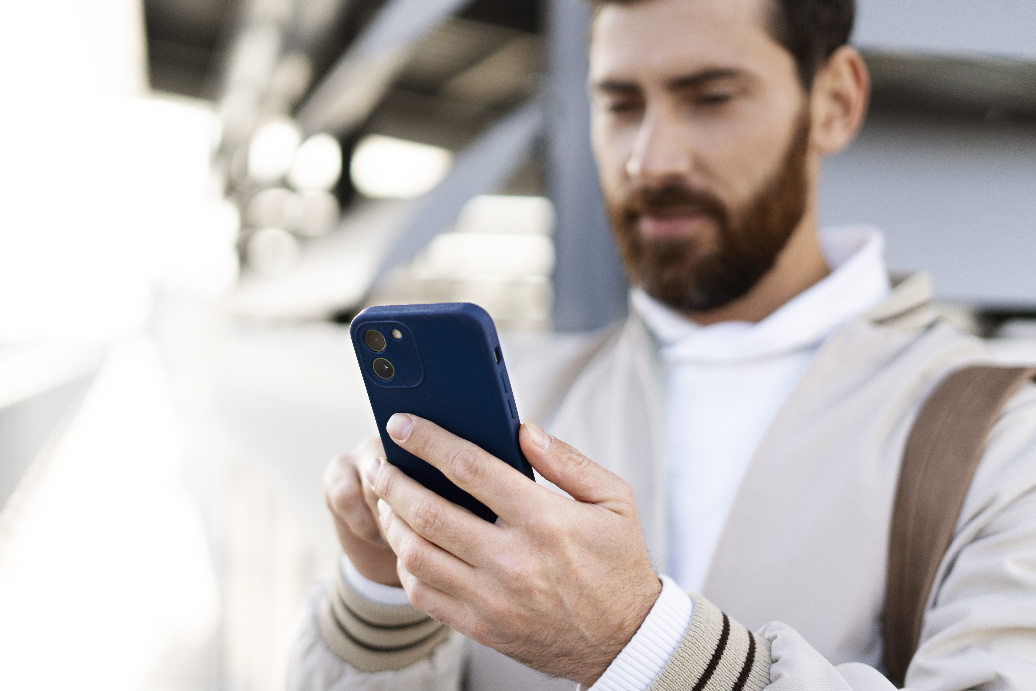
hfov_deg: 39.6
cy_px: 346
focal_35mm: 50
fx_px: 1439
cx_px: 518
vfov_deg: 27.0
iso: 160
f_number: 2
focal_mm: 50
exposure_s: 1/2500
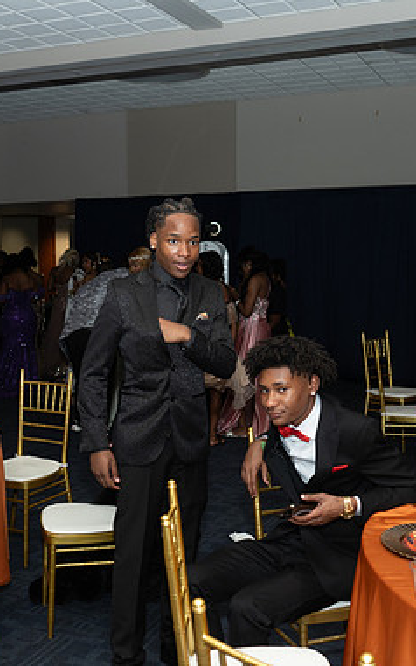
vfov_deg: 44.4
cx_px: 175
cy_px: 336
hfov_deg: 28.5
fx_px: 817
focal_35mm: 45
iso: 320
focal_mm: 29
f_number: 3.5
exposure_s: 1/125
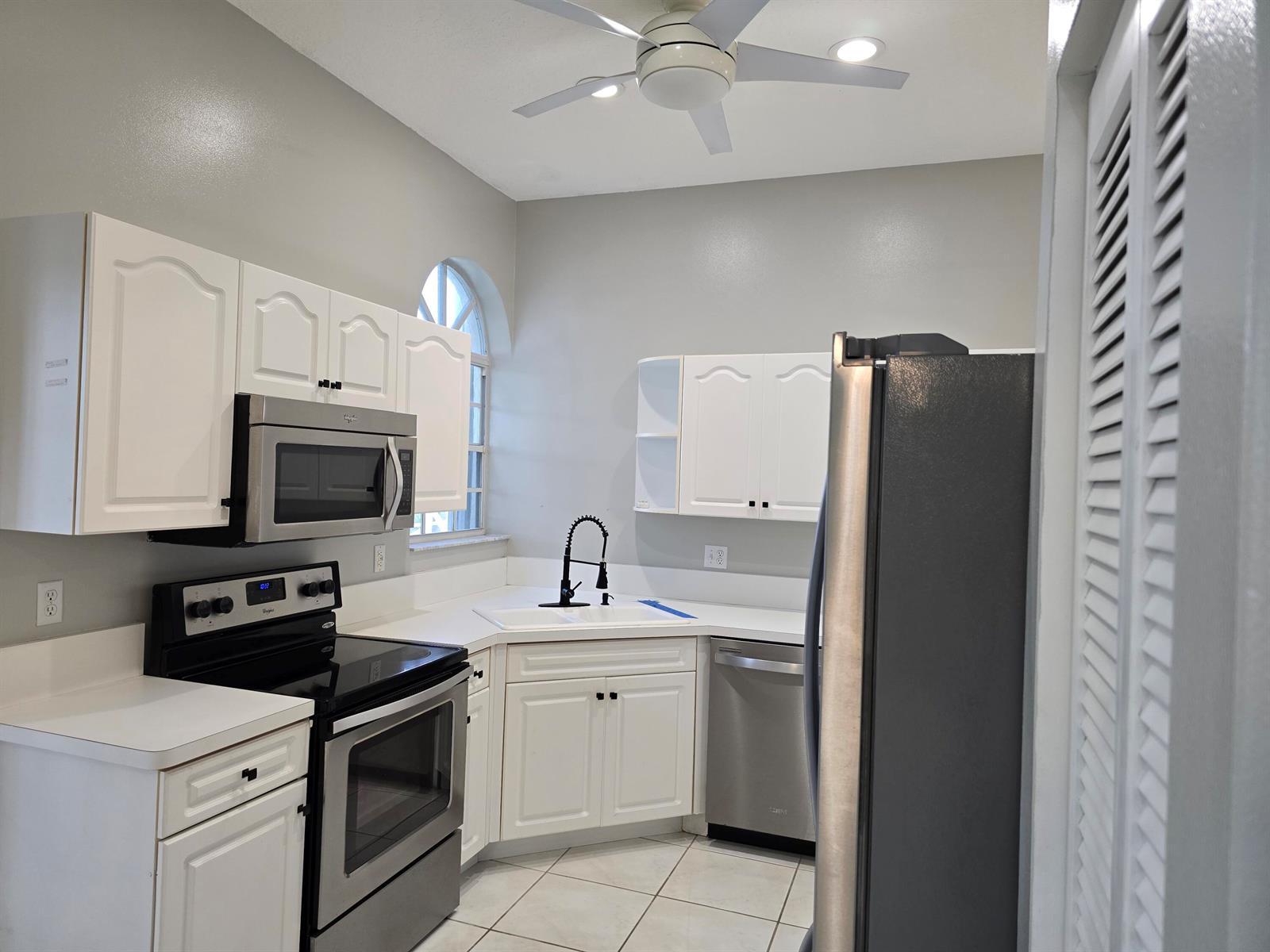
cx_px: 635
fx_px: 844
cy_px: 476
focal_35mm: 23
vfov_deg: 58.9
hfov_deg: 73.9
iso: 125
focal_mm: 6.3
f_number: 1.7
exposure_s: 1/120
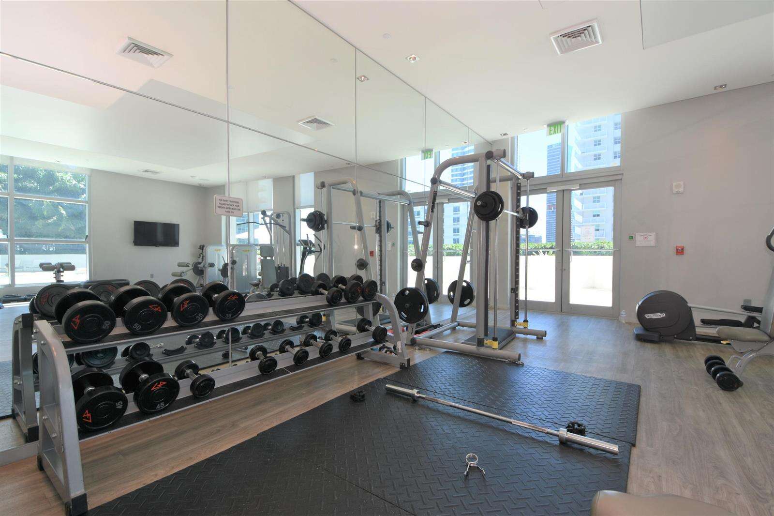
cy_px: 258
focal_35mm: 15
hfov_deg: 100.4
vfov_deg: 77.3
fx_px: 322
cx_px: 387
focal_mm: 10
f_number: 5.6
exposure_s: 1/125
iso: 200
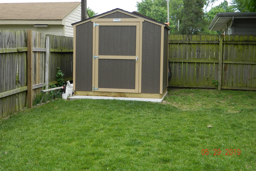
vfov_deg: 27.5
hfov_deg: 40.3
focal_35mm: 49
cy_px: 76
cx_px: 128
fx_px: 348
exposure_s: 1/200
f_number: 3.6
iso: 80
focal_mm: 8.4
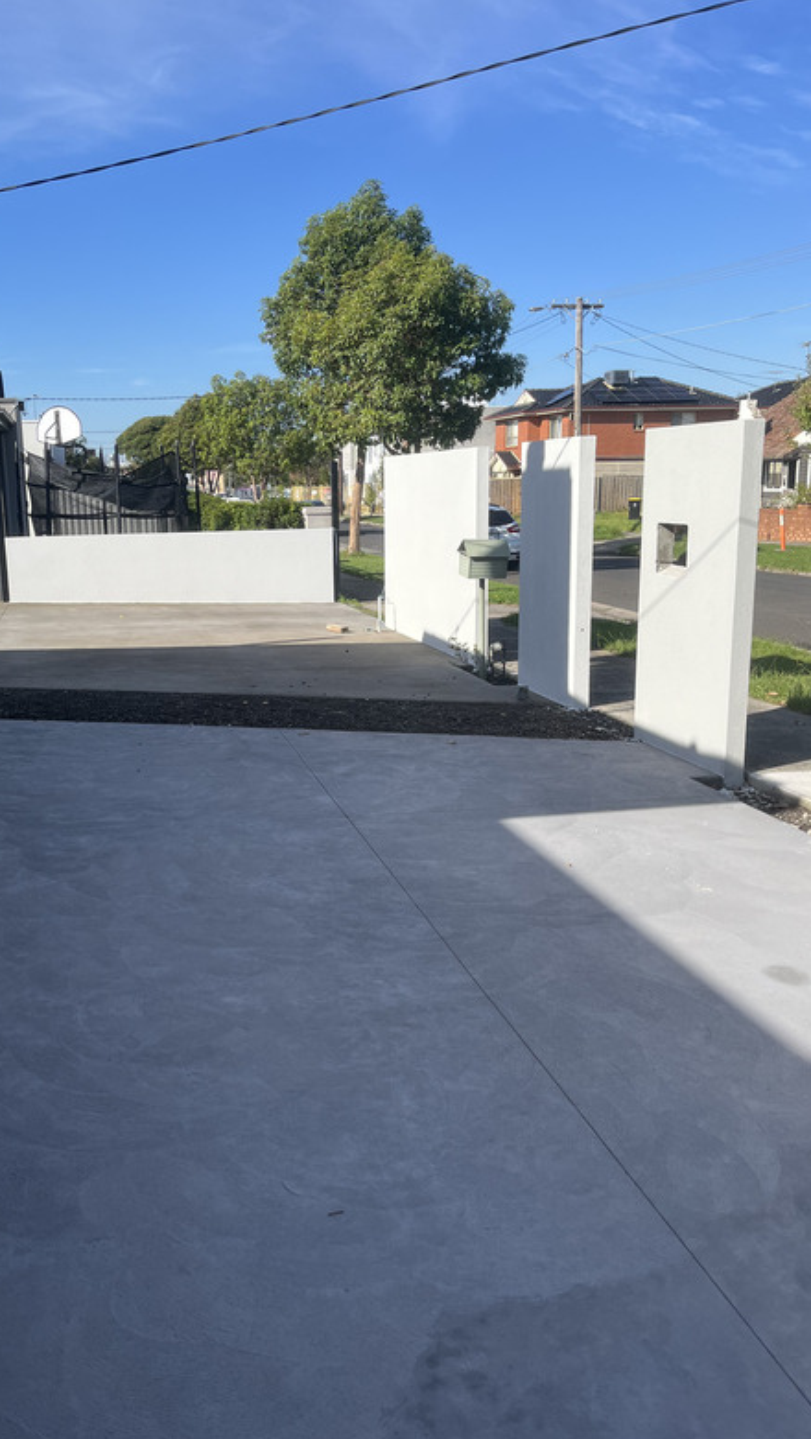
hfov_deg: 40.0
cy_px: 708
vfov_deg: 66.0
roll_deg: +1.5
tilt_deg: -12.2
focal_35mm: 29
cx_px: 319
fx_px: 1107
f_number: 1.6
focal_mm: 5.1
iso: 50
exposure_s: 1/3135
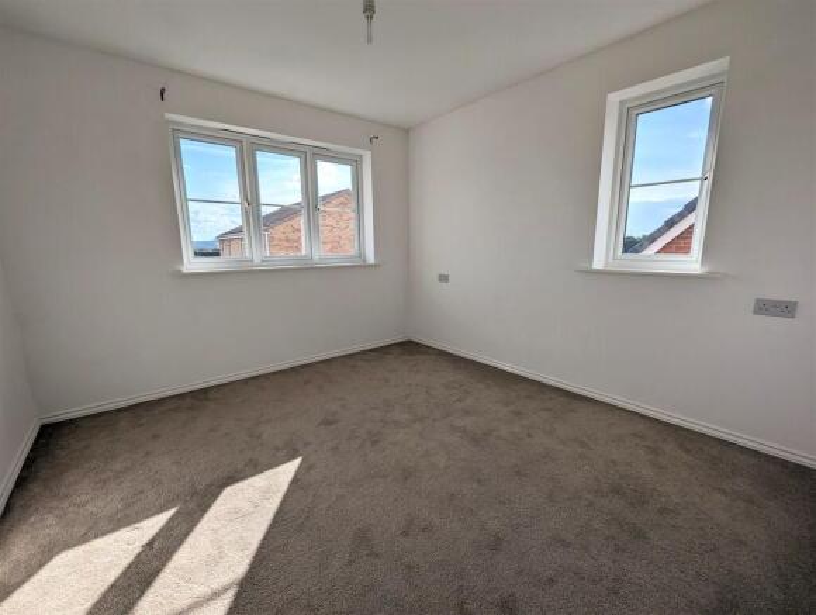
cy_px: 308
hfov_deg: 106.1
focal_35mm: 13
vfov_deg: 90.1
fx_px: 307
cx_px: 408
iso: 47
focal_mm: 1.95
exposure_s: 1/2114
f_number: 2.2
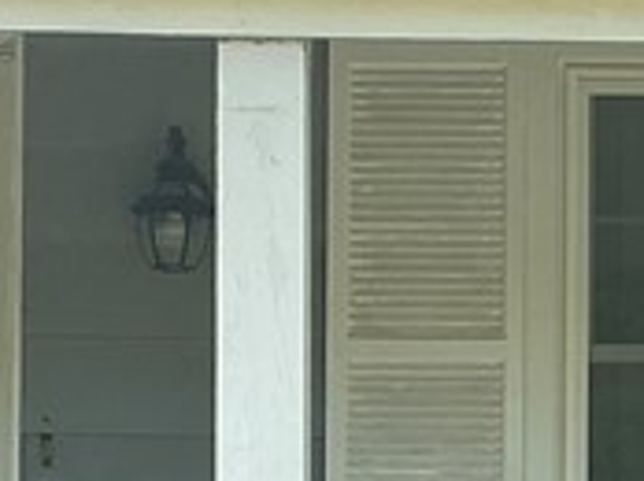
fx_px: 3065
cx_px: 537
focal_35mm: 165
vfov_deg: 8.9
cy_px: 570
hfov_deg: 11.9
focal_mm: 3
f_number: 1.8
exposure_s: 1/816
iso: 25
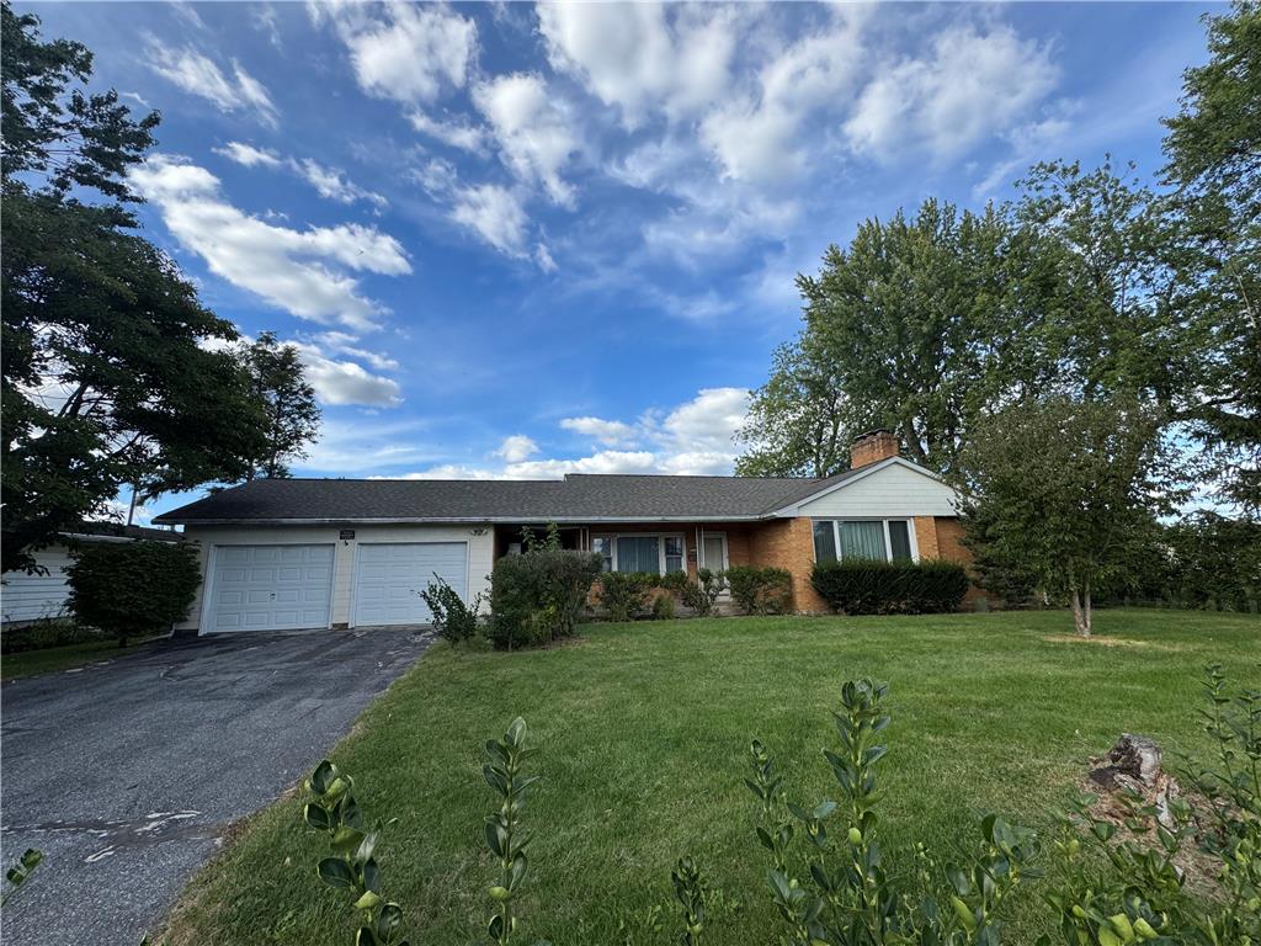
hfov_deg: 102.1
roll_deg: +1.0
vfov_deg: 85.7
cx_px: 630
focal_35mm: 14
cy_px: 473
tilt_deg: +10.8
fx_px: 510
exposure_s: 1/1198
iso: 40
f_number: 2.2
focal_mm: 2.22
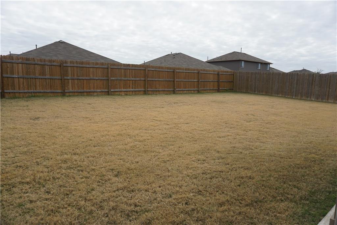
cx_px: 168
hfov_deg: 73.8
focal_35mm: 24
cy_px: 112
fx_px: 225
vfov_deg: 53.1
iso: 200
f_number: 4
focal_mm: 16
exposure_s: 1/2000
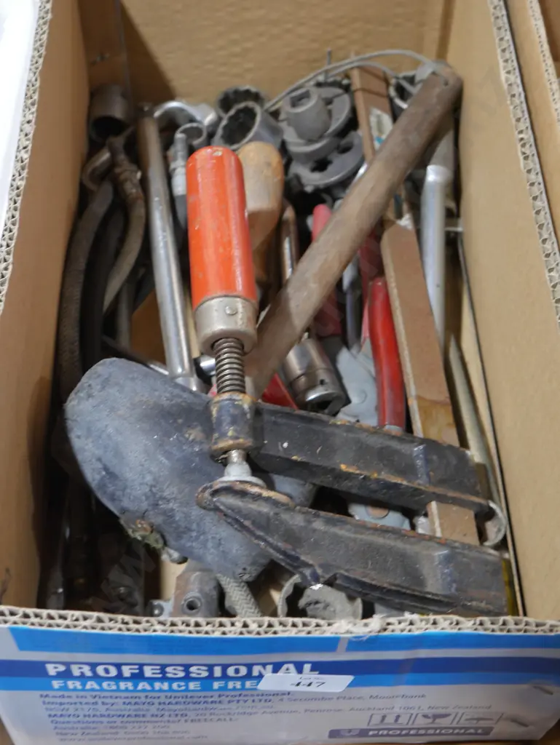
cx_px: 280
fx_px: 1078
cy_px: 372
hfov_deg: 29.1
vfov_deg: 38.2
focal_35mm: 50
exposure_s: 1/60
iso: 1250
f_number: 5.3
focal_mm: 25
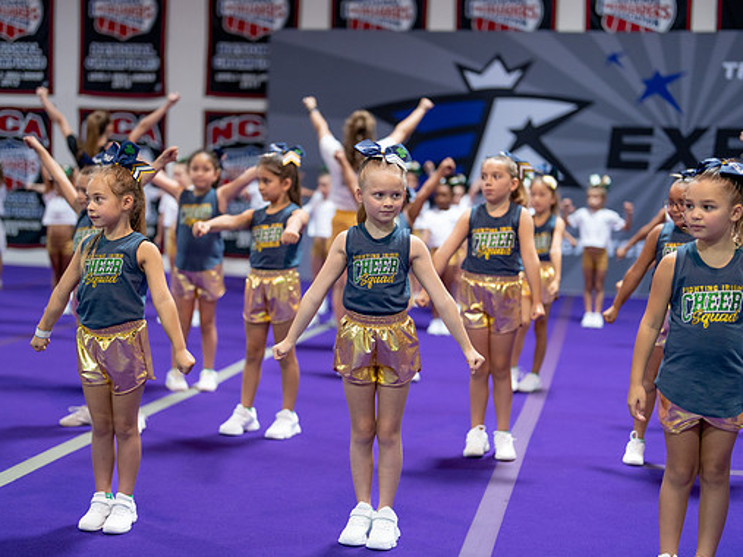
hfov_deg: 34.9
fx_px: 1180
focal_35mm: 55
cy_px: 281
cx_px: 361
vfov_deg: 26.5
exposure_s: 1/400
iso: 640
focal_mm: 50
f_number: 1.2
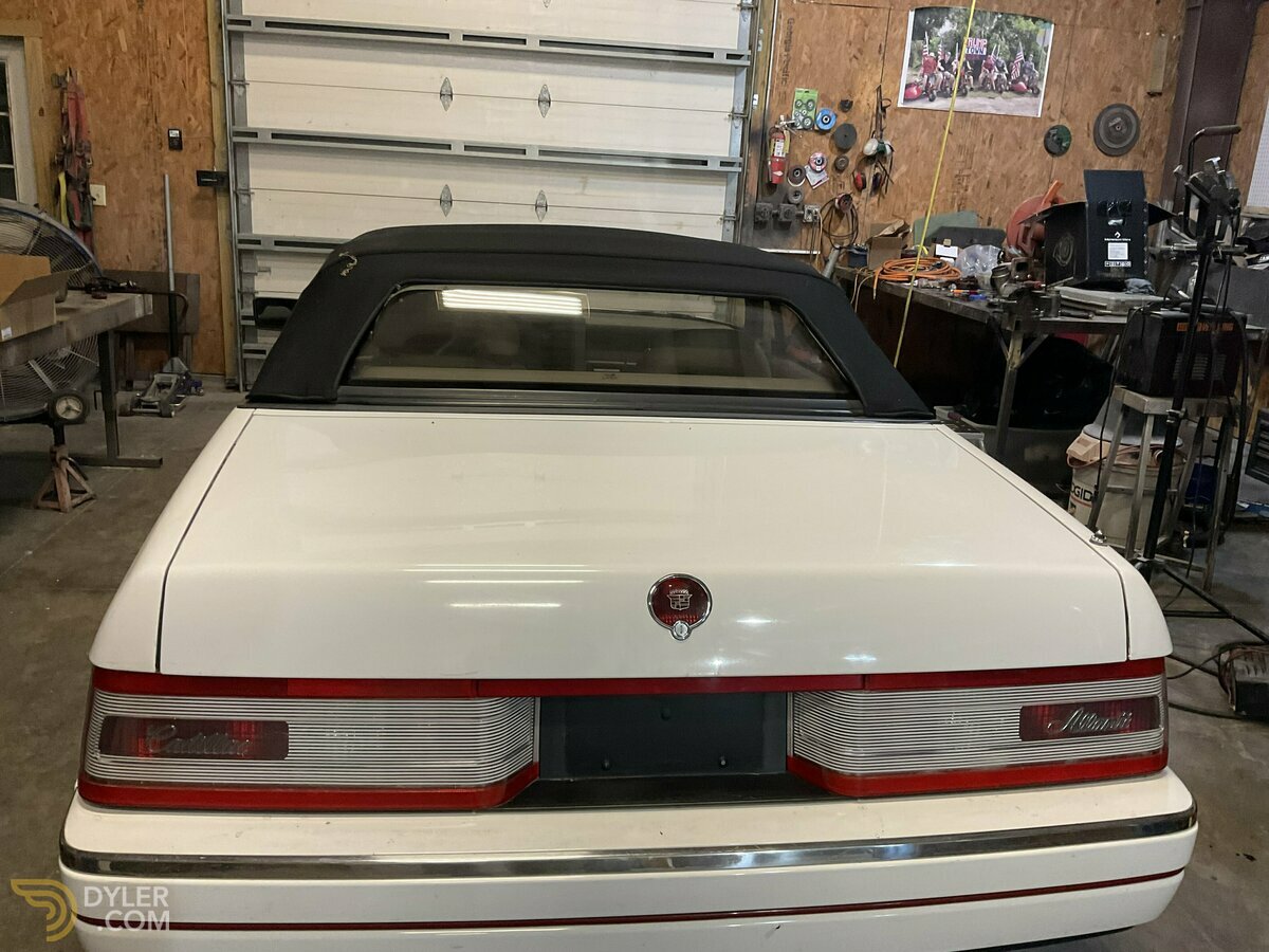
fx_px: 1063
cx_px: 634
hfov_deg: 61.7
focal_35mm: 29
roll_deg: -3.8
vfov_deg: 48.2
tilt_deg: -16.1
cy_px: 476
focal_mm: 3
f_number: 1.8
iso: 100
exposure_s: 1/60
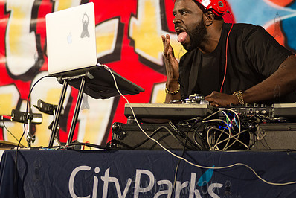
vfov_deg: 9.0
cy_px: 61
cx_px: 181
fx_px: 1259
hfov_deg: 13.4
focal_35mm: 153
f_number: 2.8
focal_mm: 105
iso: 1600
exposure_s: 1/1000
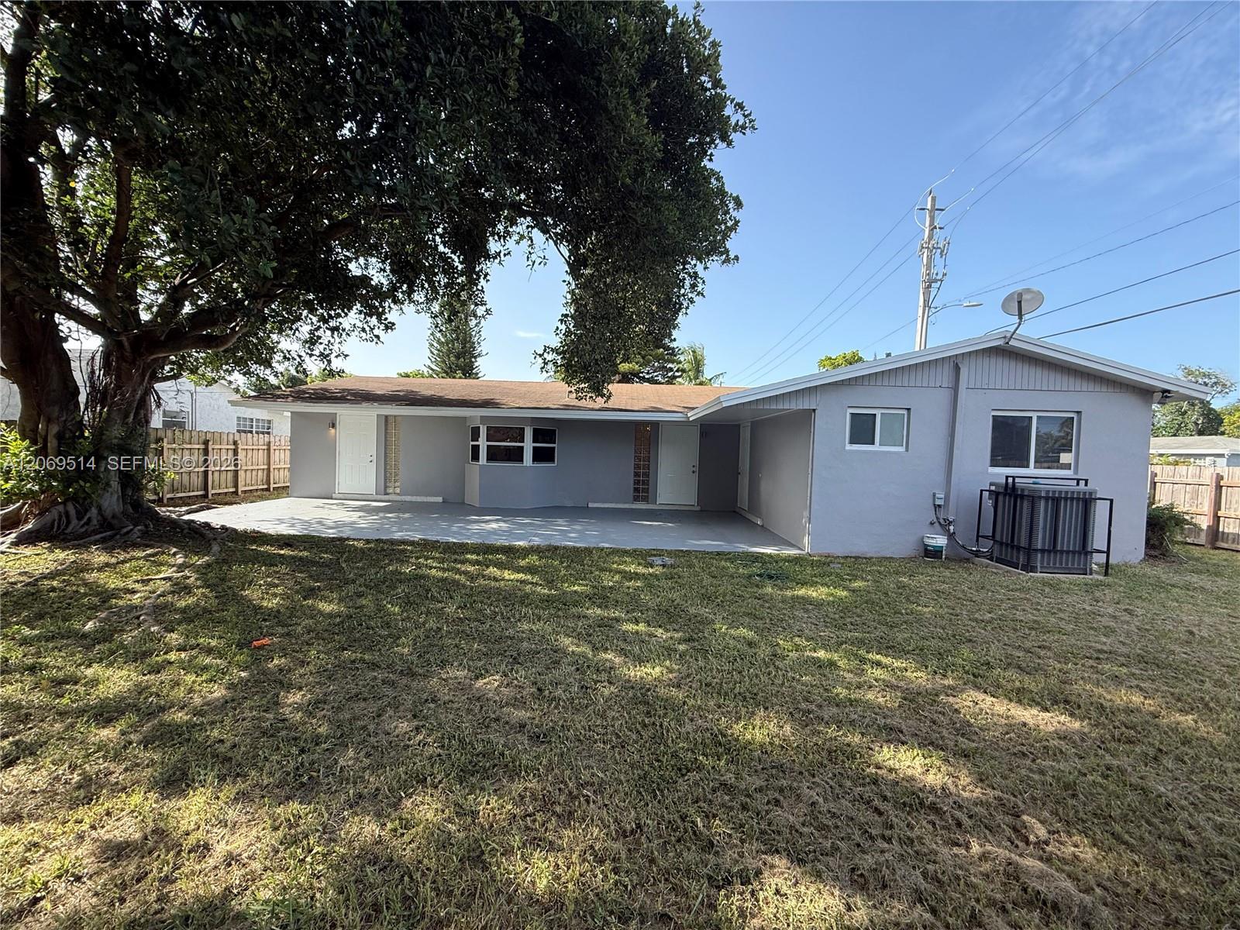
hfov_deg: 102.1
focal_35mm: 14
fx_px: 502
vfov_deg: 85.7
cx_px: 620
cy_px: 465
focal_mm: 2.22
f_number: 2.2
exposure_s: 1/658
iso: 64
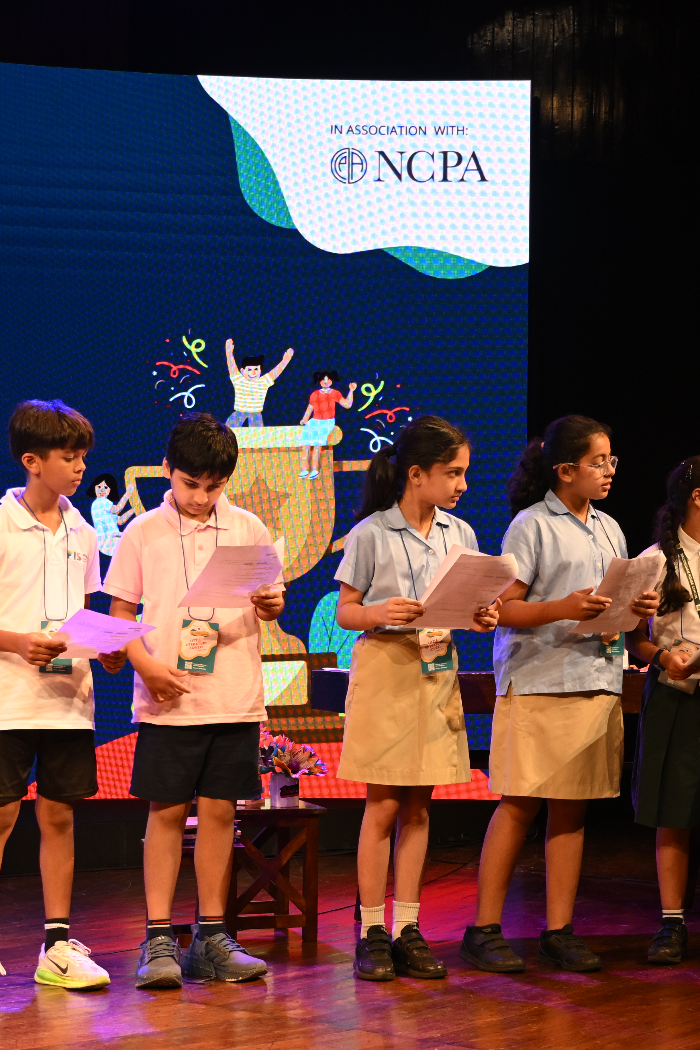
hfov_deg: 17.0
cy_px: 528
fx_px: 2326
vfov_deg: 25.4
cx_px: 562
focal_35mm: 80
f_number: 4.2
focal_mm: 35
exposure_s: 1/100
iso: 1000
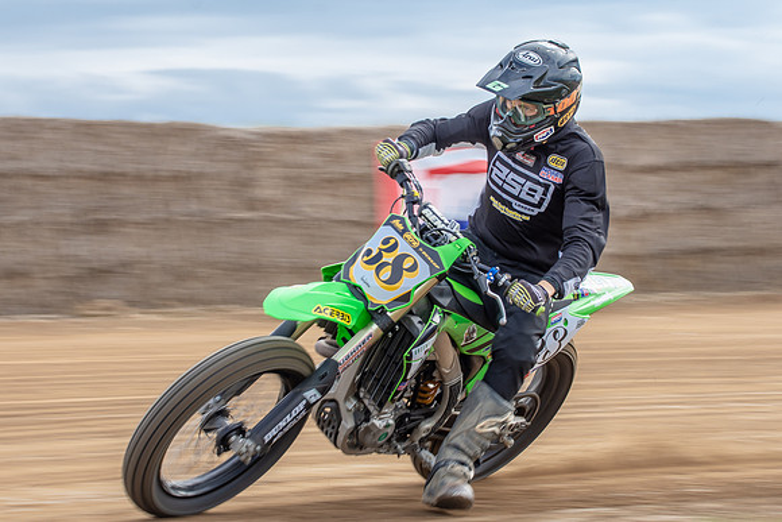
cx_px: 405
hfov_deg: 14.6
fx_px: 3061
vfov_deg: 9.7
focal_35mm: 141
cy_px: 231
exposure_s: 1/100
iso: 125
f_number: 9
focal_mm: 78
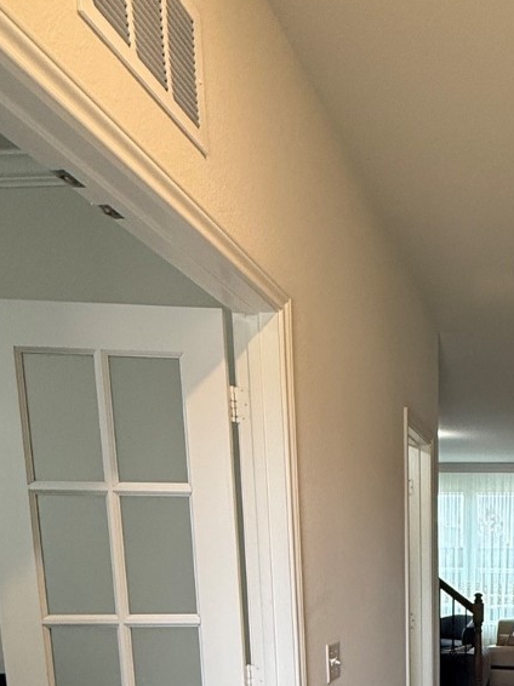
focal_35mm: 38
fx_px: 753
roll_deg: -1.0
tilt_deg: -10.4
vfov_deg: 41.8
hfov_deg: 34.6
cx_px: 501
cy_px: 702
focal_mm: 2.22
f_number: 2.2
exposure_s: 1/120
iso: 250
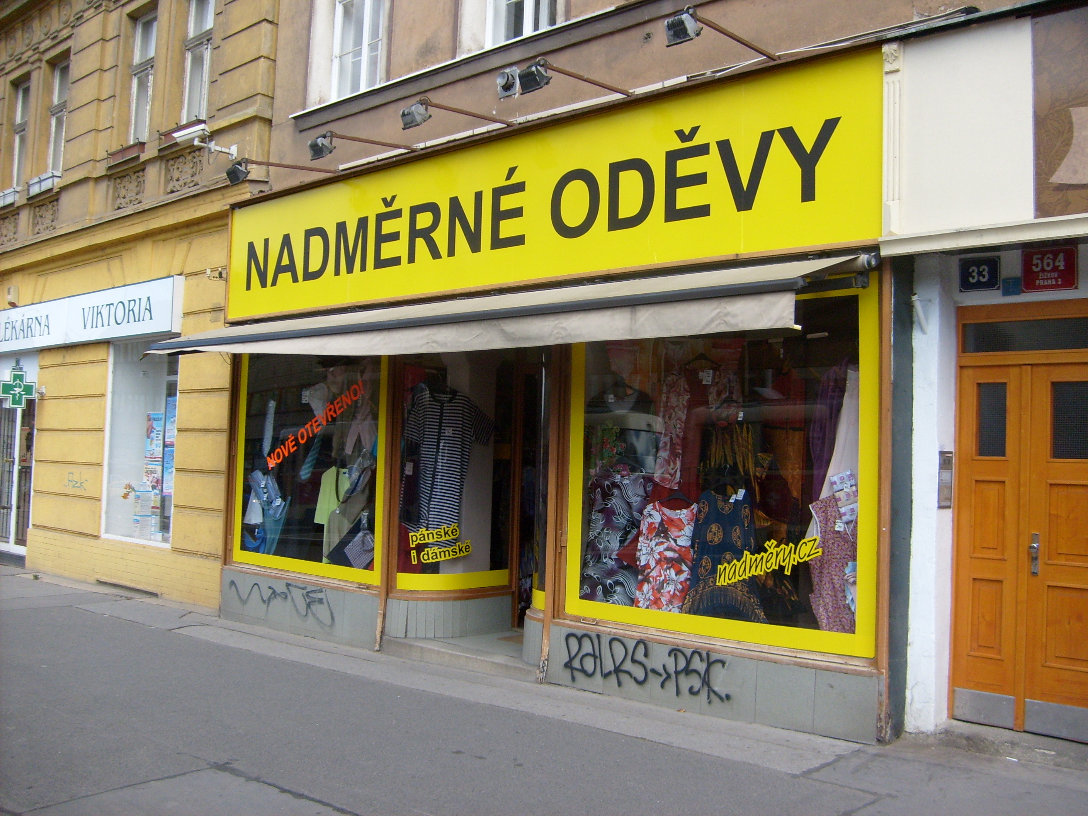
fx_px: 1100
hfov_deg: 52.6
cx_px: 544
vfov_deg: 40.7
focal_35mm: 35
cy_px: 408
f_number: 7.1
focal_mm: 5.8
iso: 80
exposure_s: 1/125
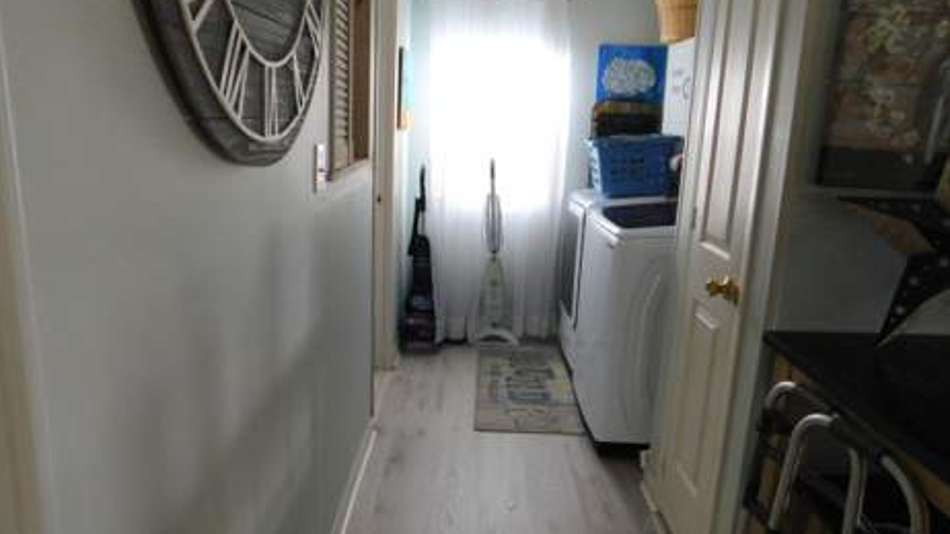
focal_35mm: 26
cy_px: 258
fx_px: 655
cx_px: 479
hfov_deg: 71.9
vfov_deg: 44.4
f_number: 3
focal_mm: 4
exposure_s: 1/30
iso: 280
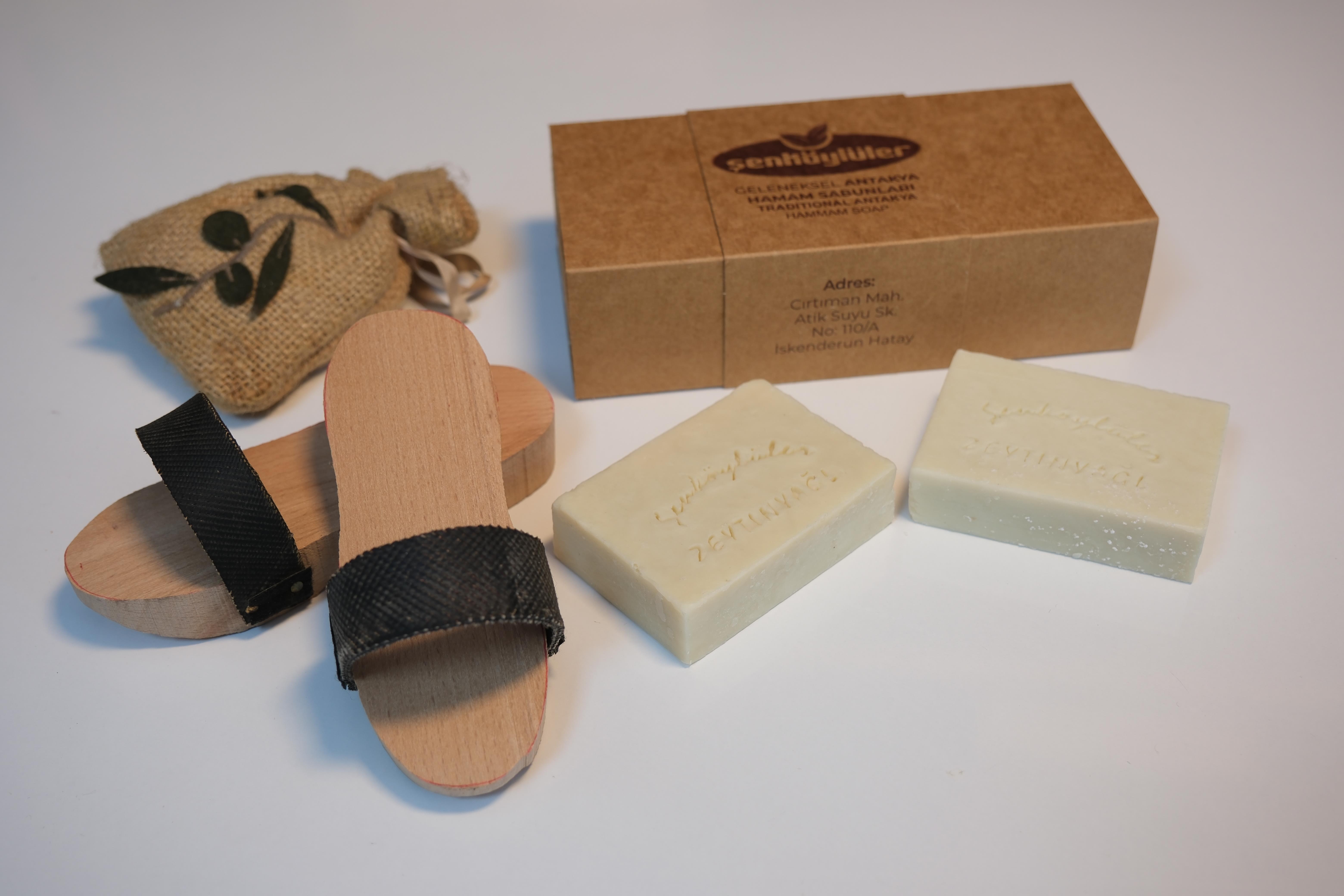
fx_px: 1381
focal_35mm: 37
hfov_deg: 51.9
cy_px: 448
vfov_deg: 35.9
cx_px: 672
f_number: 4
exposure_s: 1/38
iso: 200
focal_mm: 24.7
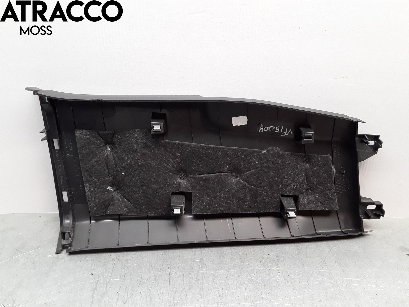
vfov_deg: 49.7
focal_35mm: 28
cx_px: 204
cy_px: 154
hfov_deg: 63.4
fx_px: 331
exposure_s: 1/50
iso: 64
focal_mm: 2.91
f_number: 1.9
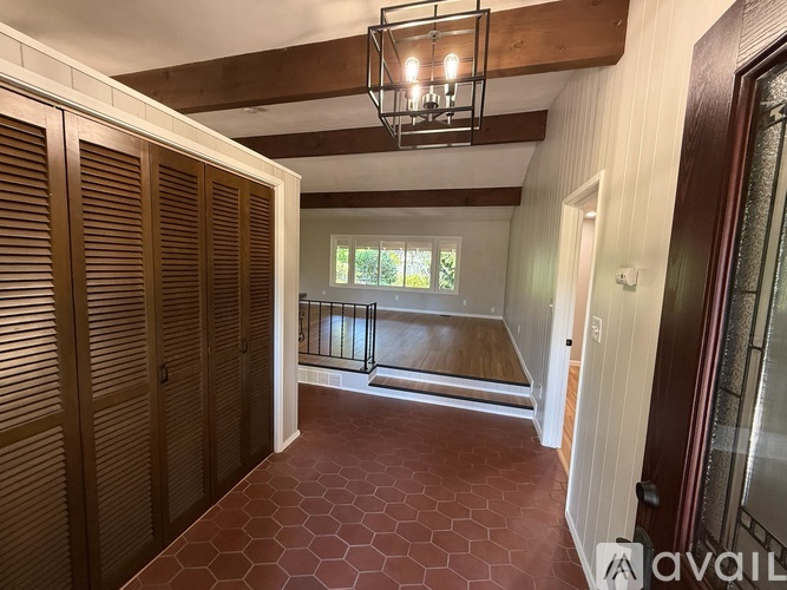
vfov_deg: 85.7
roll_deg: -2.4
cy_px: 295
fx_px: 318
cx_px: 394
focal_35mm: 14
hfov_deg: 102.1
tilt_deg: -5.2
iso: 400
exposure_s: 1/120
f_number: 2.2
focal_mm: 2.22
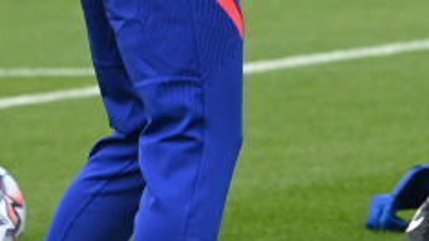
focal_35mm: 821
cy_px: -121
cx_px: 706
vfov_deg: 1.5
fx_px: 9336
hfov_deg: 2.6
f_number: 5
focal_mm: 180
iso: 500
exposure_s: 1/2000
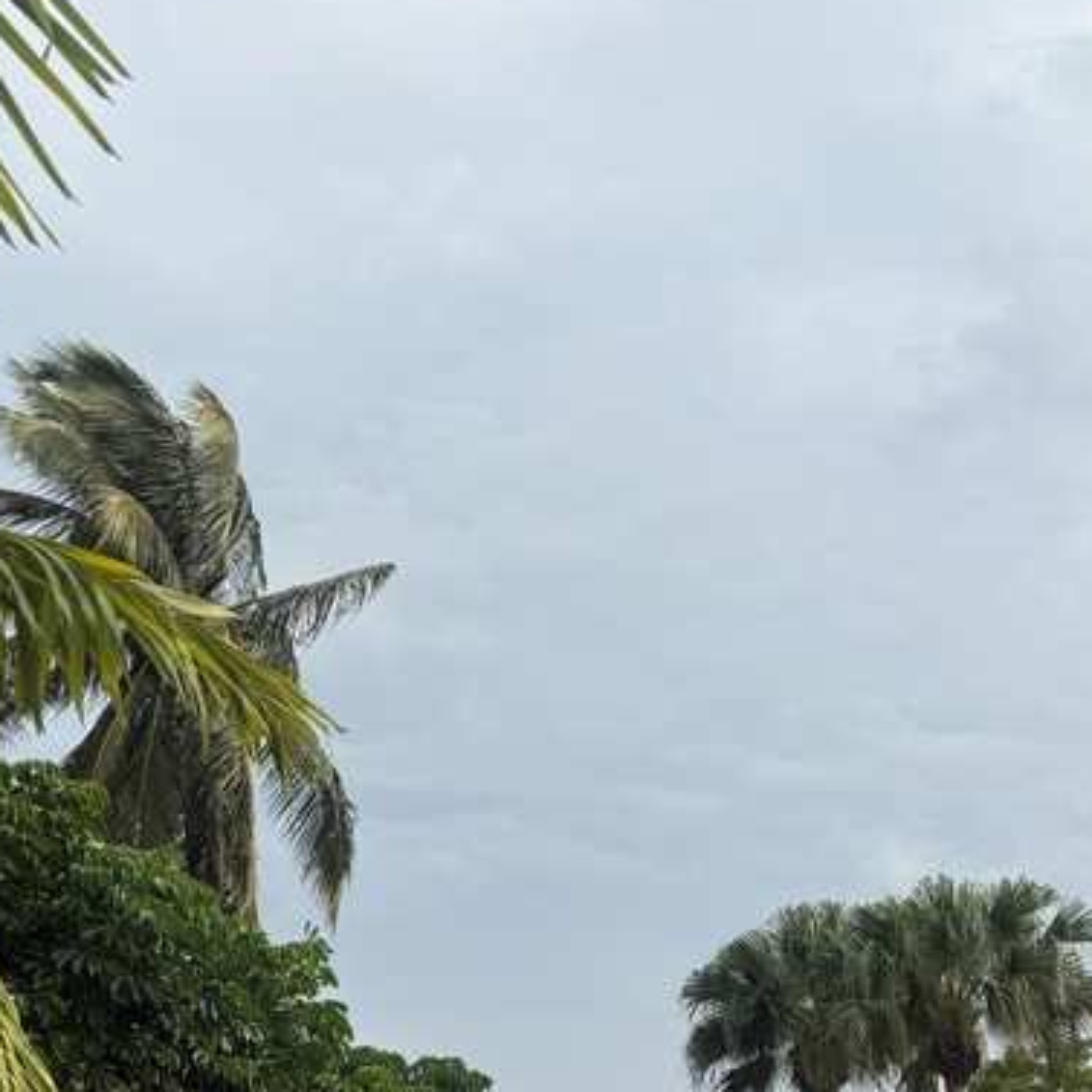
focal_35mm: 60
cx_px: 663
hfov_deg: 28.5
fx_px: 2141
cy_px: 1315
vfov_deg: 25.6
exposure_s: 1/2801
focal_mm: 6.76
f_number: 1.78
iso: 80
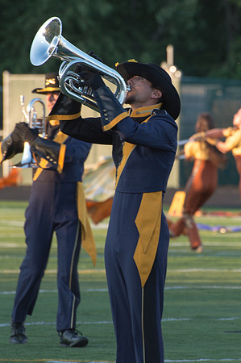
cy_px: 157
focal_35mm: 478
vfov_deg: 4.3
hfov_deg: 2.9
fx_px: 4816
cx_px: 176
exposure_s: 1/250
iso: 640
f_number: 8
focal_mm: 280
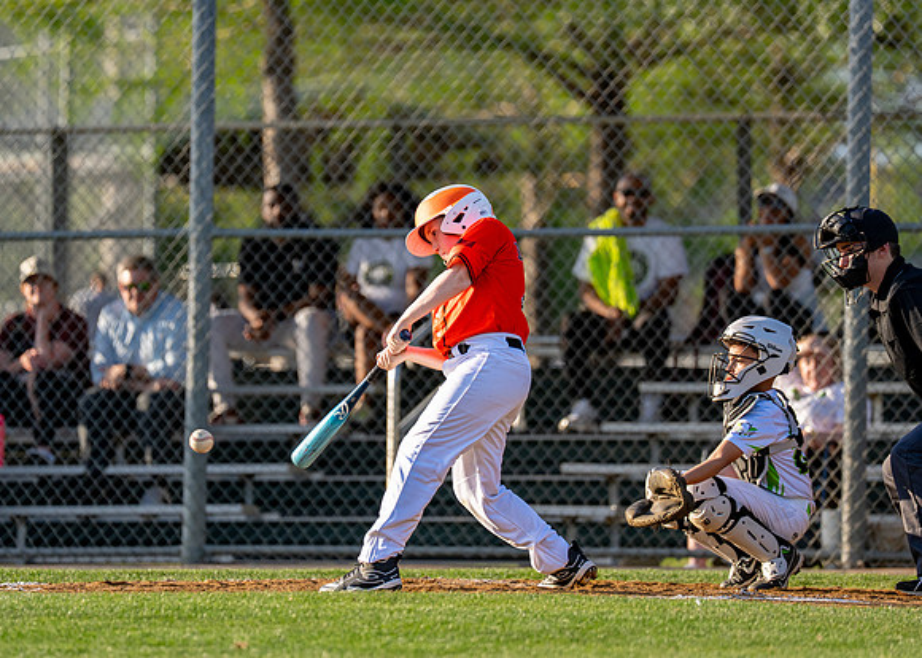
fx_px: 8383
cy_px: 287
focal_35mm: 320
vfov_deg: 4.5
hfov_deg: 6.3
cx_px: 476
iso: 400
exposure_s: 1/2500
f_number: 2.8
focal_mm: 200
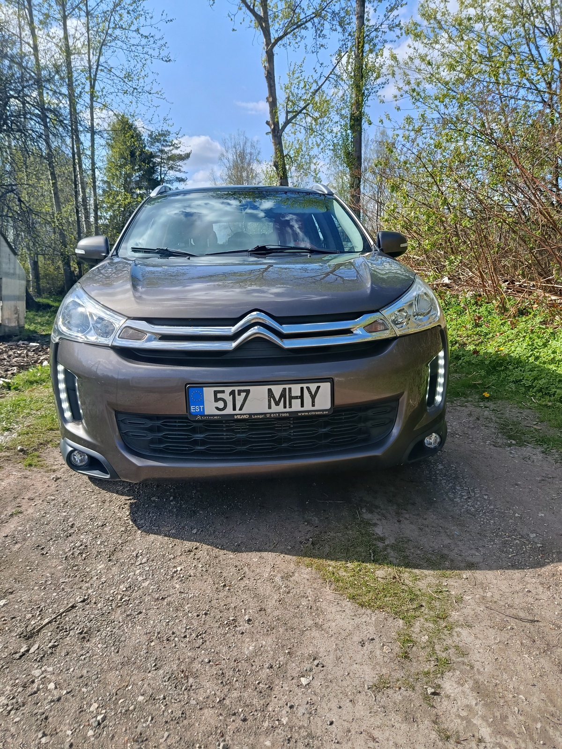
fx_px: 520
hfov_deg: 56.8
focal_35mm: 24
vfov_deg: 71.6
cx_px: 281
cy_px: 374
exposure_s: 1/311
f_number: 1.7
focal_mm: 5.24
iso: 50
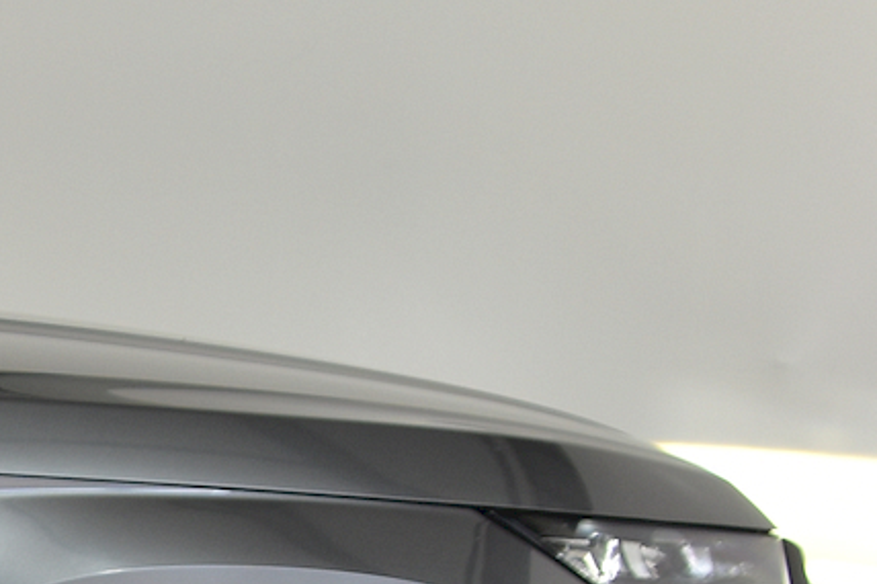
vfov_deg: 6.7
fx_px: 4894
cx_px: -1203
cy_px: 1009
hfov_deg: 9.2
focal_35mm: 201
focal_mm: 28
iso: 200
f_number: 4
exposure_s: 1/80
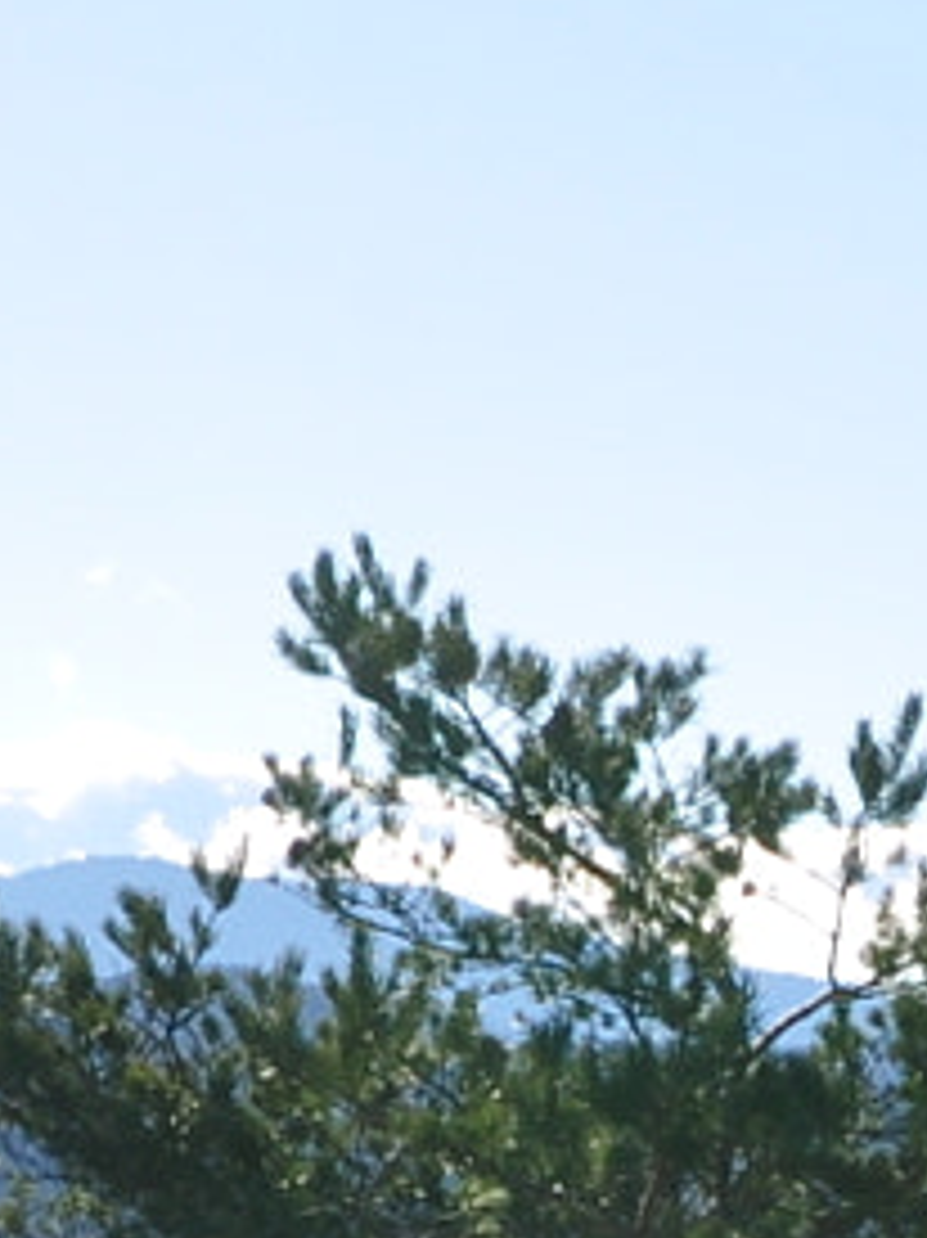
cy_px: 2332
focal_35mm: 236
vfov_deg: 8.1
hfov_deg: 6.2
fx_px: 8433
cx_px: 1418
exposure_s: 1/250
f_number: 10
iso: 200
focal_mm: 22
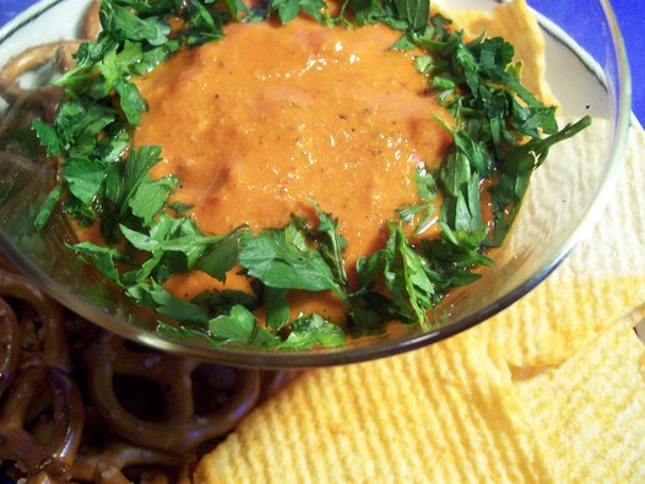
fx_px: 783
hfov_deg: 44.7
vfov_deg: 34.3
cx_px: 298
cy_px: 219
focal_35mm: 42
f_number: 2.7
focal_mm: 6
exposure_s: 1/18.3
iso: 160
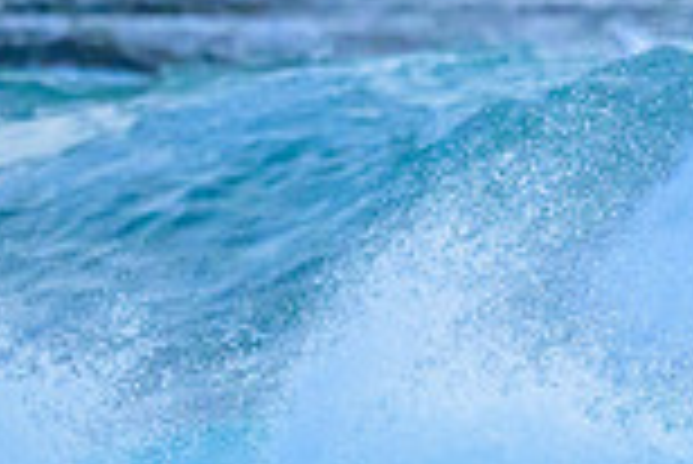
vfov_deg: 0.4
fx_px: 59248
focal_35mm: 3075
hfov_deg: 0.7
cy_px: 439
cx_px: 1274
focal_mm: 800
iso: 6400
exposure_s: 1/2500
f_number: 6.3
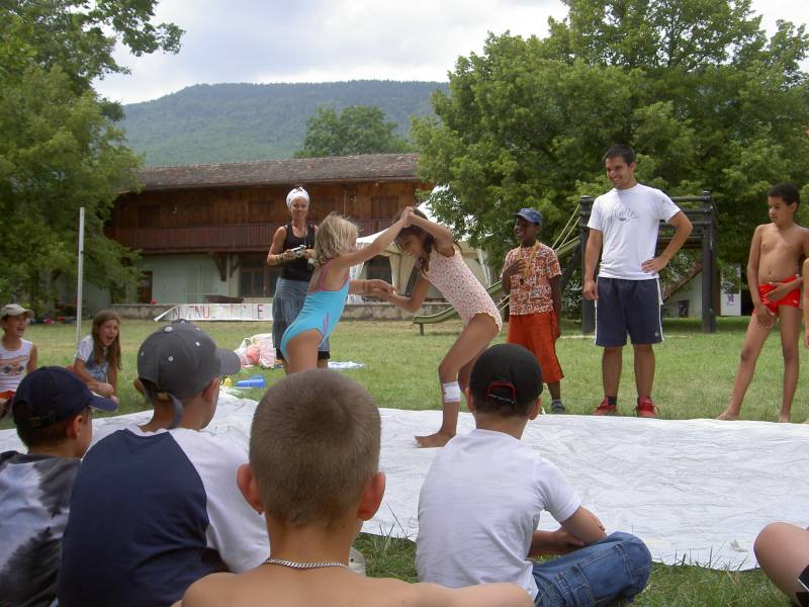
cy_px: 304
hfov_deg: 42.9
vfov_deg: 32.9
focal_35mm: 44
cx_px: 404
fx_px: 1028
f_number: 4.9
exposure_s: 1/200
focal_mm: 9
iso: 100
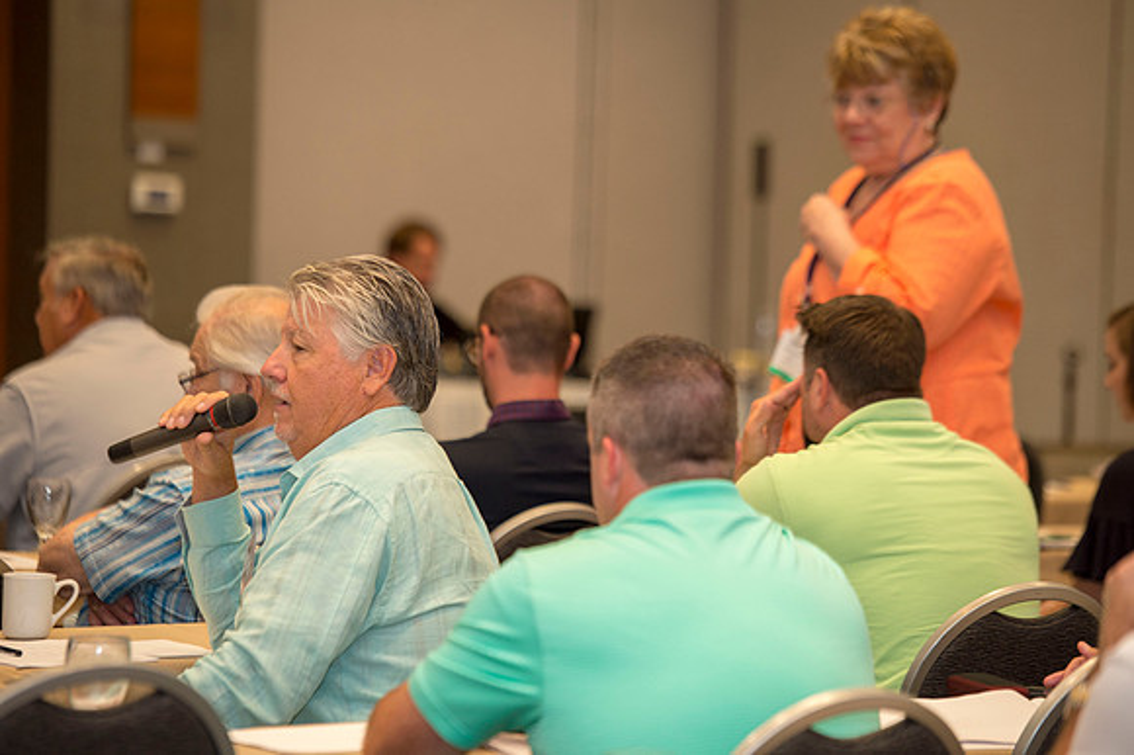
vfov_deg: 8.6
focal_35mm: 160
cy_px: 378
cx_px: 567
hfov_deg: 12.8
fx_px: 5037
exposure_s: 1/250
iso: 1250
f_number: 3.2
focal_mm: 160
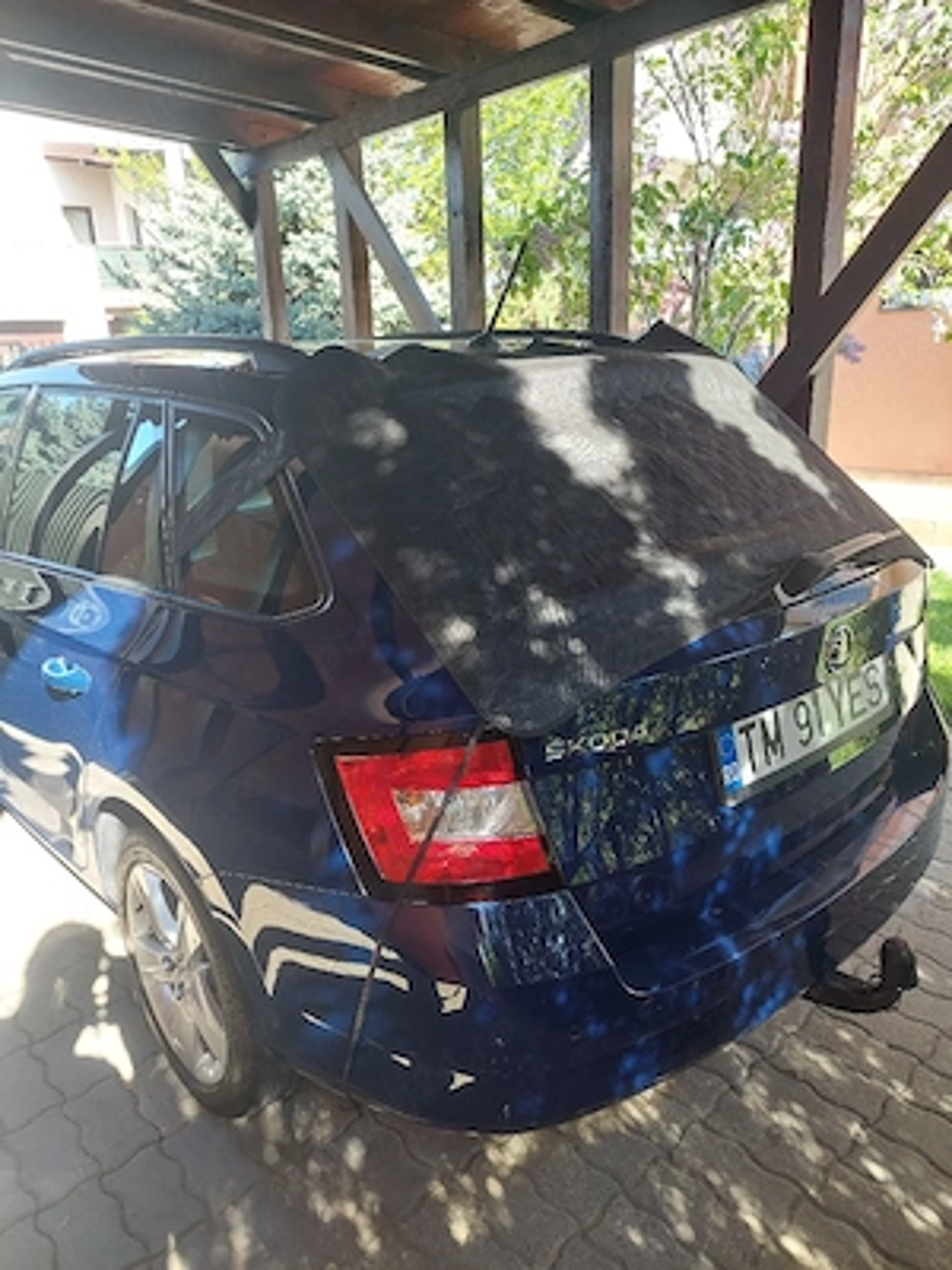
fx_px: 917
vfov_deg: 69.4
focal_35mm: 25
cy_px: 635
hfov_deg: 54.9
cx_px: 476
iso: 80
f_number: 1.8
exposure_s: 1/100
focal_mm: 5.23
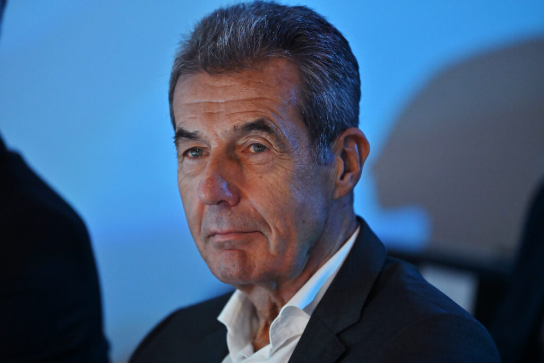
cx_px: 272
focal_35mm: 200
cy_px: 182
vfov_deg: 6.9
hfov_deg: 10.3
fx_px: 3022
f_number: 2.8
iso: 3200
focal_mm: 200
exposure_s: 1/320
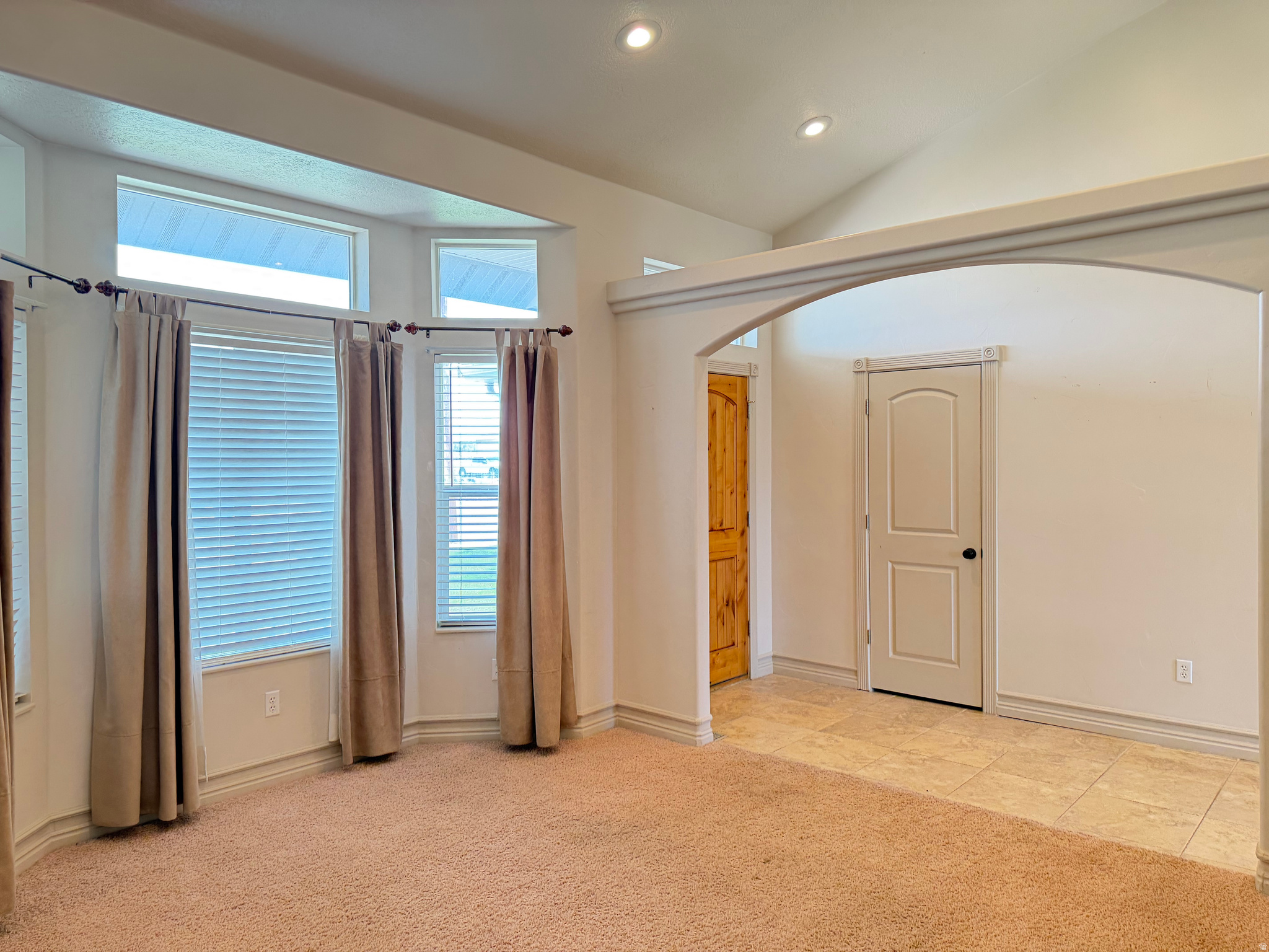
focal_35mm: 24
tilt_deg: -0.4
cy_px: 476
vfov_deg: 56.8
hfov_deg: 71.6
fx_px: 880
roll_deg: +0.4
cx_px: 634
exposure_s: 1/60
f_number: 1.78
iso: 250
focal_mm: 6.76
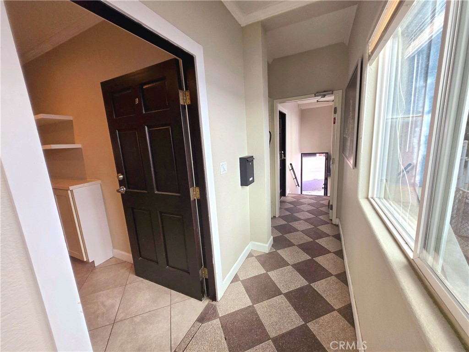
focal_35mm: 13
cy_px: 176
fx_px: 176
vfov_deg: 89.9
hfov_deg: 106.2
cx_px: 234
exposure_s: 1/100
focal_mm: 1.7
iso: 50
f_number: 2.2
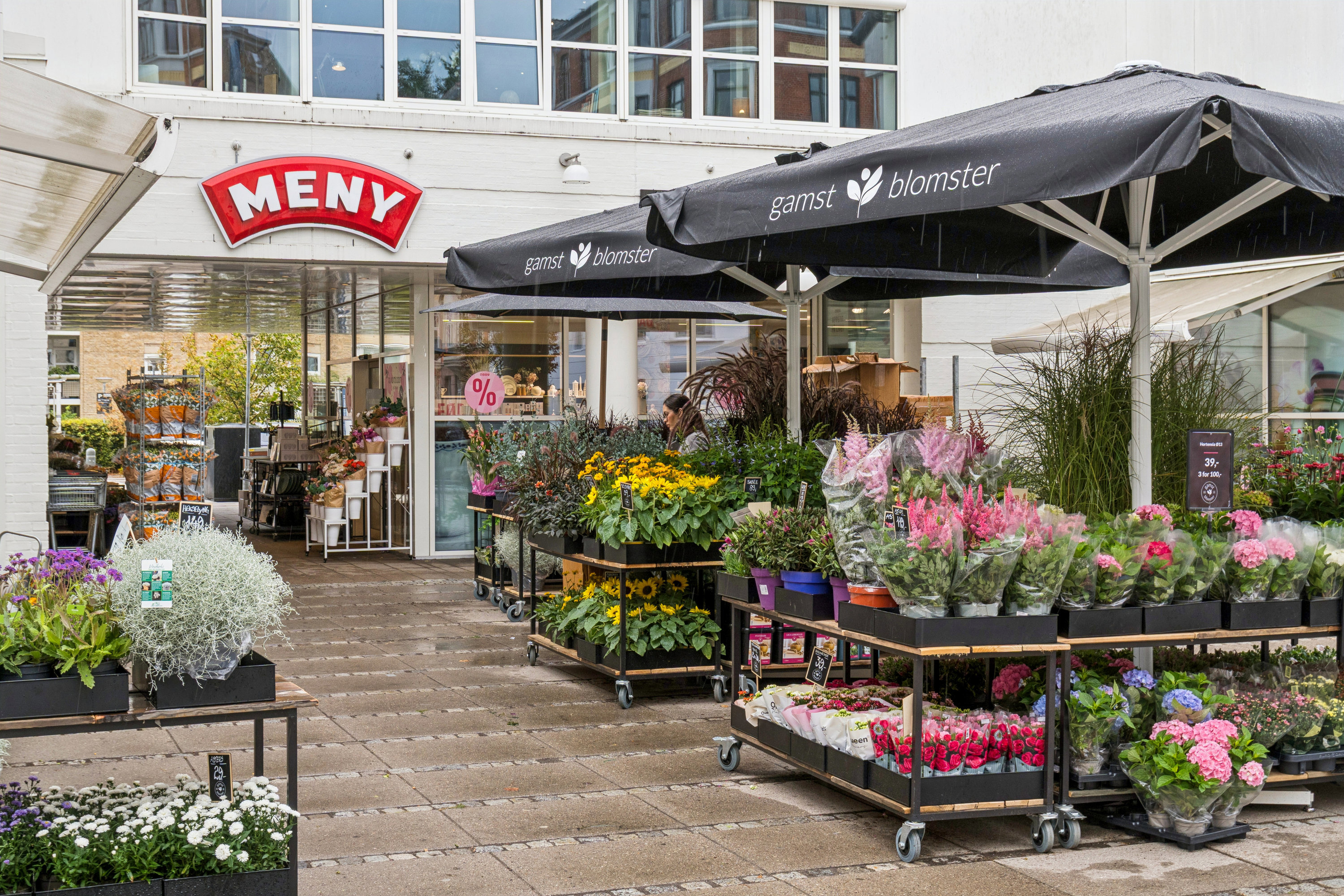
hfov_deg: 41.1
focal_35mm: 48
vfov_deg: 28.1
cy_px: 448
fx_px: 1792
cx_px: 672
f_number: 8
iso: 250
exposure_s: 1/100
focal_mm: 32
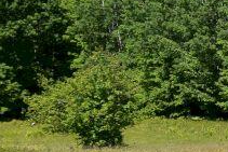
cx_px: 499
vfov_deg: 5.0
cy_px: -12
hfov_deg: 7.1
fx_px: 1755
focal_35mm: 277
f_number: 10
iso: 200
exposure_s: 1/400
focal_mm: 26
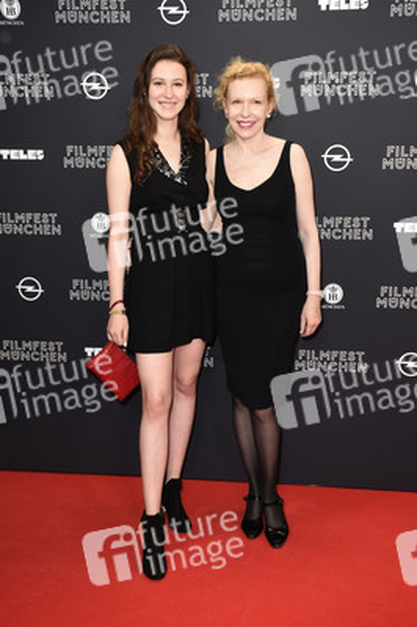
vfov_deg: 43.6
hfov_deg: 29.8
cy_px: 314
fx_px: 783
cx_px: 208
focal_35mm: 45
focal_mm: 30
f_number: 6.3
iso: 640
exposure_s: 1/125
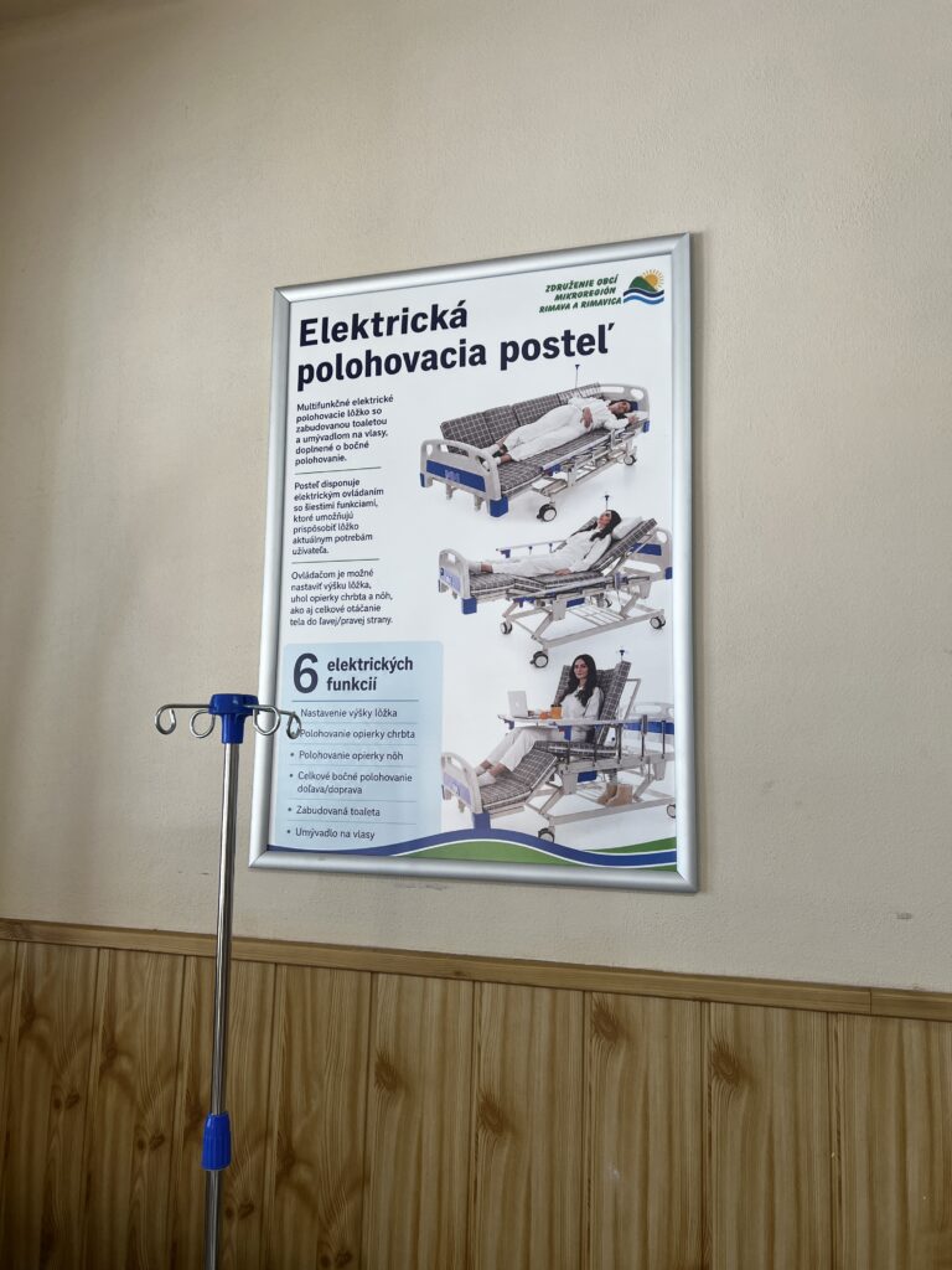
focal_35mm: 26
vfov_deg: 67.3
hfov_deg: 53.1
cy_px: 635
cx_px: 476
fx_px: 953
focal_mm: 5.7
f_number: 1.5
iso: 50
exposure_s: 1/100
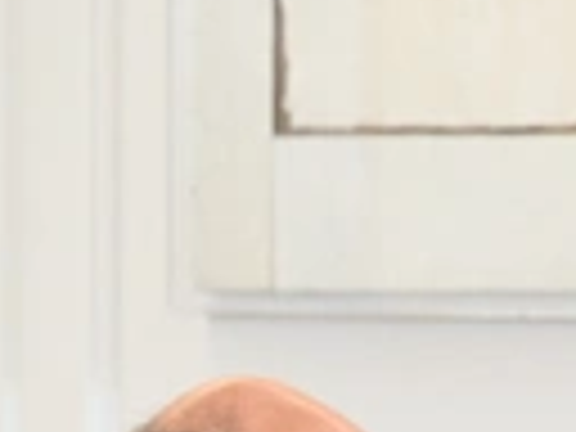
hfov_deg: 3.2
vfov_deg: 2.4
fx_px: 10117
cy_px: 650
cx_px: 1449
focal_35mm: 608
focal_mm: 125
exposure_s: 1/320
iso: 5000
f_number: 5
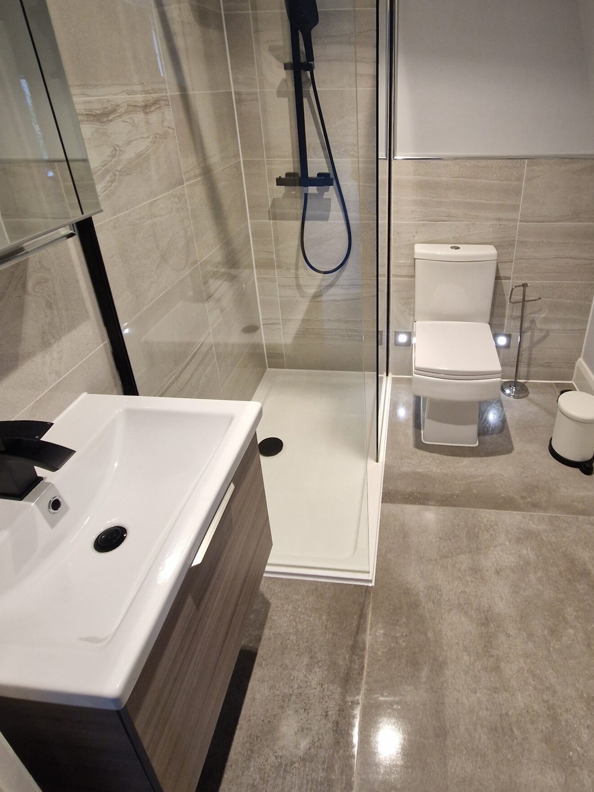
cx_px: 368
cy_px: 302
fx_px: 435
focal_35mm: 19
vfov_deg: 83.2
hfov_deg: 67.7
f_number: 2.2
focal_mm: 2.2
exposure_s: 1/50
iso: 320
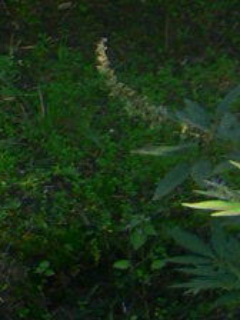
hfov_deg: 5.4
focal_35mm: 257
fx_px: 2376
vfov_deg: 7.3
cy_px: -389
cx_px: 754
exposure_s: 1/100
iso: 80
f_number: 3.2
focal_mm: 6
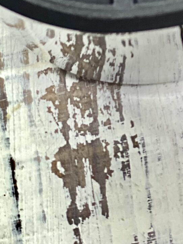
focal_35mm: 185
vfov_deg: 10.3
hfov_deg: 7.8
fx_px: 1304
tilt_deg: -76.6
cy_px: -145
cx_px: 314
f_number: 2
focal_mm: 6
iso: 160
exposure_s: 1/33
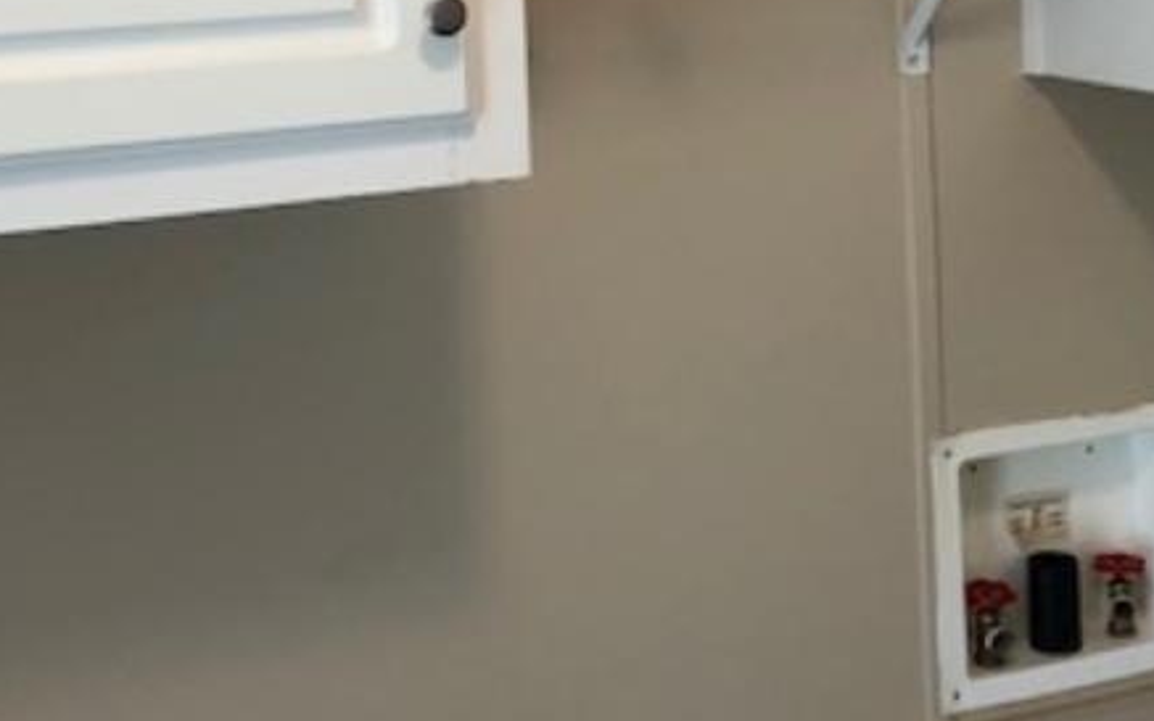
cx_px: 660
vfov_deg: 17.7
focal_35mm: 72
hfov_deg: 28.6
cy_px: 3
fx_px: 2264
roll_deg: +2.1
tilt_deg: -5.2
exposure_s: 1/30
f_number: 1.8
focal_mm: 3.99
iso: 40
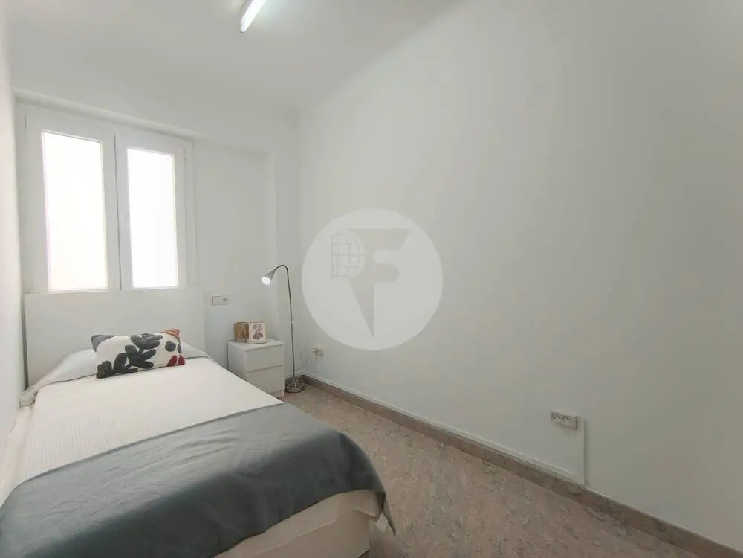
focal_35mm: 16
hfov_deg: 94.5
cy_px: 279
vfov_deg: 78.1
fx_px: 343
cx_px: 372
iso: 121
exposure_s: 1/99.9
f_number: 2.2
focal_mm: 1.65
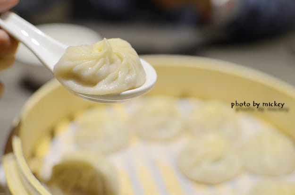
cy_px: 98
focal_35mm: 52
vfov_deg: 25.6
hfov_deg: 37.9
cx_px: 148
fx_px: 429
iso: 1000
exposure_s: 1/250
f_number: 2.8
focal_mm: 35
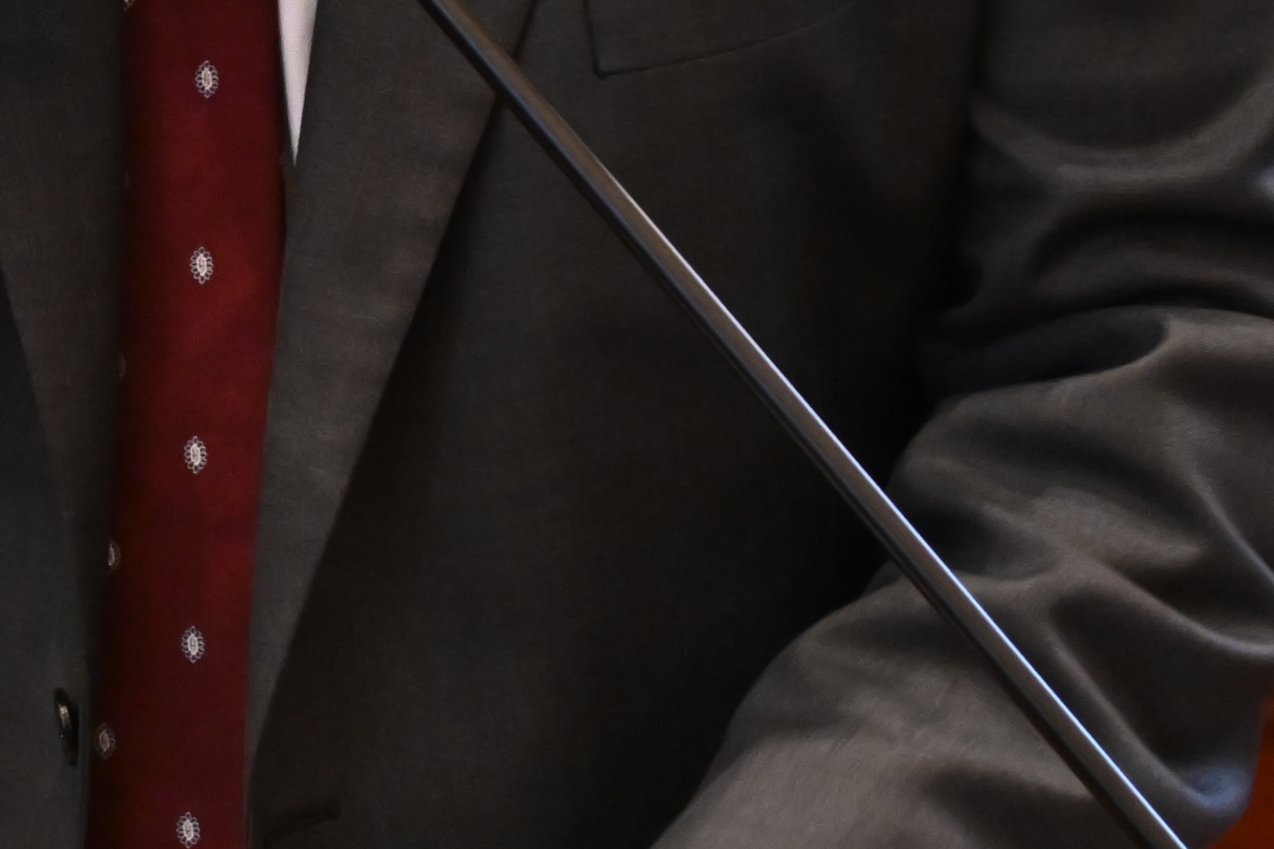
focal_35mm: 222
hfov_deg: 9.1
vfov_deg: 6.1
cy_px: -346
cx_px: -423
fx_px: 7854
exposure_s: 1/160
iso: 3200
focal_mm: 46
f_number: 2.8
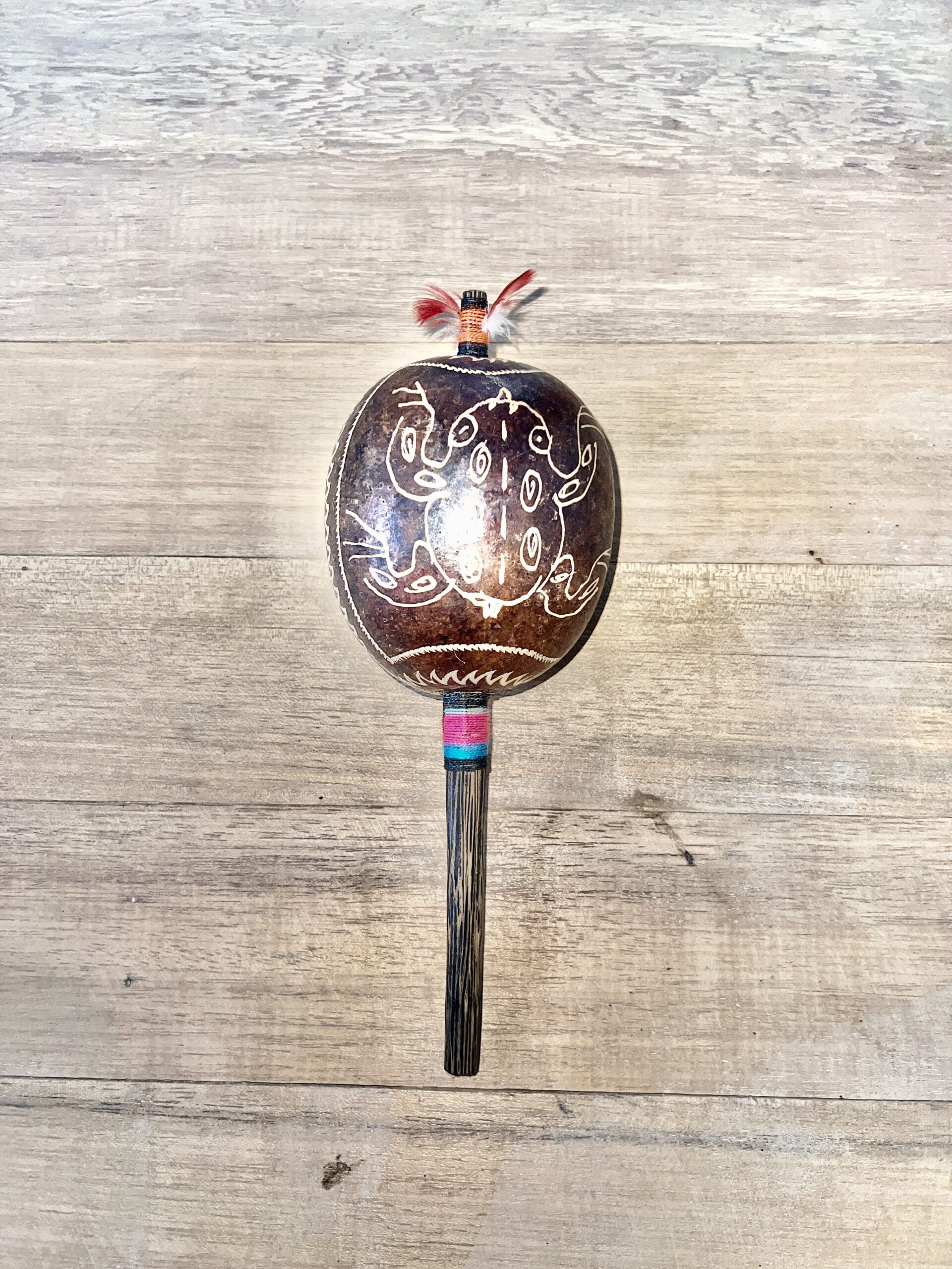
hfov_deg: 53.1
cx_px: 476
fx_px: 953
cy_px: 634
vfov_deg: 67.3
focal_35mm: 26
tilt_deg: -75.0
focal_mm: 5.7
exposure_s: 1/69
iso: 64
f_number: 1.5
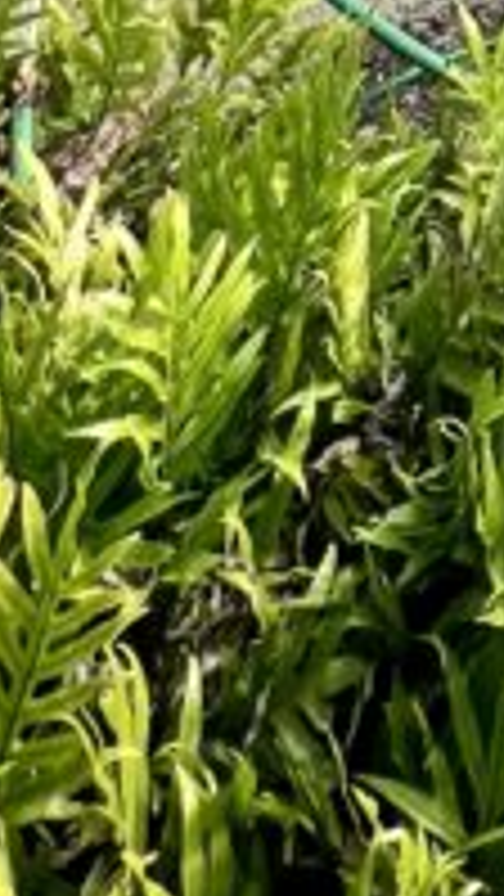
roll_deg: +4.7
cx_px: 1256
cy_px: -1243
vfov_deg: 15.3
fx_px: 1734
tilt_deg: +11.4
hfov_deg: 12.5
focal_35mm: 73
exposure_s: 1/723
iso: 32
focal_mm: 1.57
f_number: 1.8
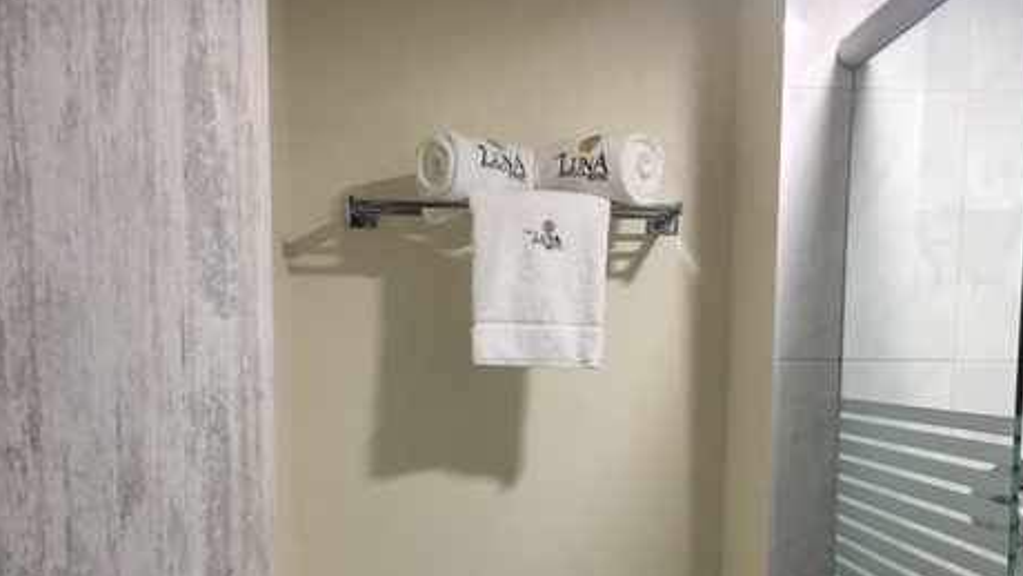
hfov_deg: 46.3
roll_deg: -0.5
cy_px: 480
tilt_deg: -5.8
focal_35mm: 44
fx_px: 1194
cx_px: 558
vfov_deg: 26.5
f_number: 2.2
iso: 80
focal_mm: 4.15
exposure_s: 1/30
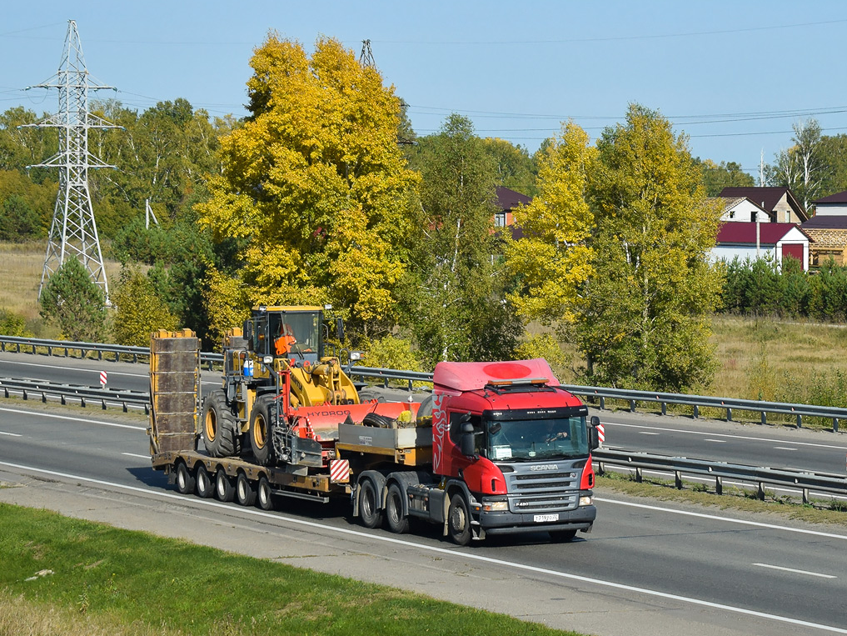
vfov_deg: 15.8
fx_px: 2290
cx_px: 440
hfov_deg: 21.0
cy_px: 322
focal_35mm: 94
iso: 200
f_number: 5.6
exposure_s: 1/1250
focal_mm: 55
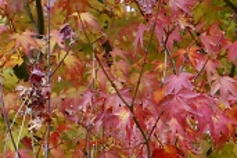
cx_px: 351
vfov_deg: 7.5
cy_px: 215
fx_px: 1198
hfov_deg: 10.9
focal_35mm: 182
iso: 400
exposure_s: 1/100
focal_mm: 35
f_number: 8
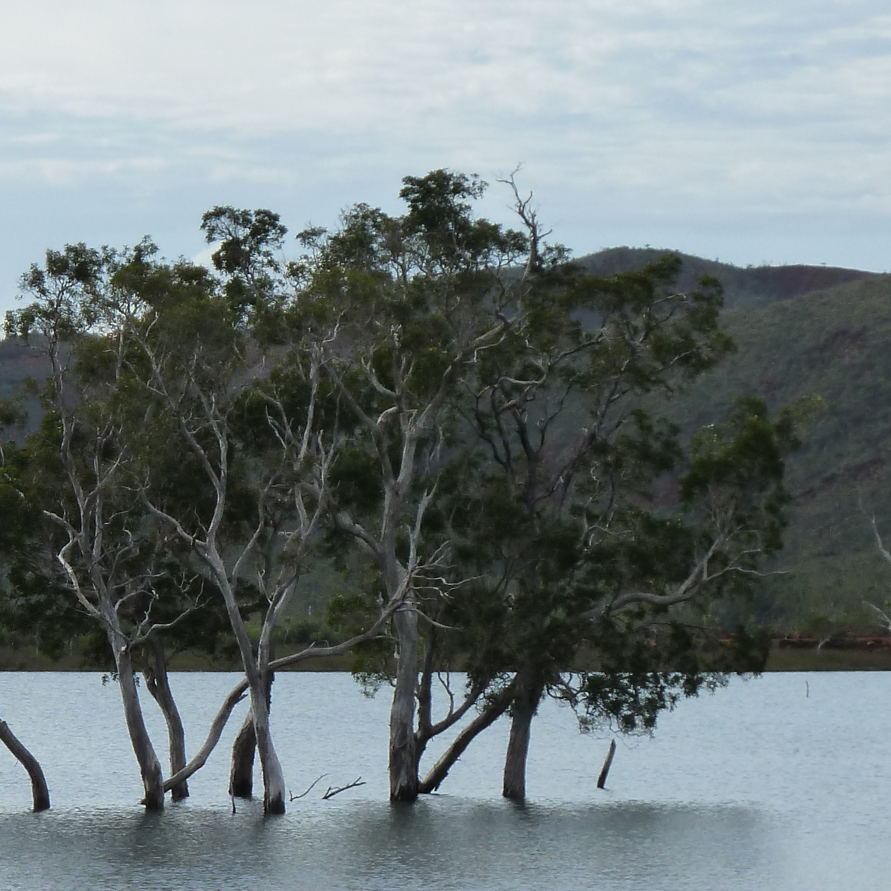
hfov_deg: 5.8
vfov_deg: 5.8
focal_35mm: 304
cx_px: 83
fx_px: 8853
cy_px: 759
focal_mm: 24.1
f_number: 4.5
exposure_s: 1/400
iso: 125
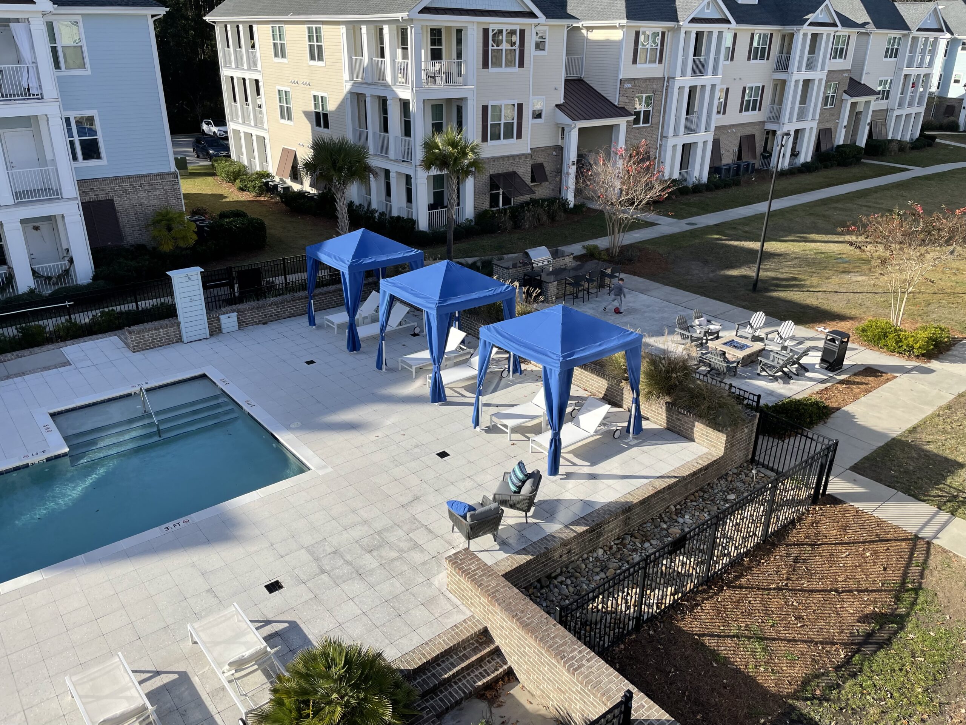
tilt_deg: -23.7
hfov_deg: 67.3
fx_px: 726
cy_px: 362
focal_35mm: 26
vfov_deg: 53.1
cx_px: 483
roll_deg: -0.5
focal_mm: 4.2
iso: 32
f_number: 1.6
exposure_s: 1/2564
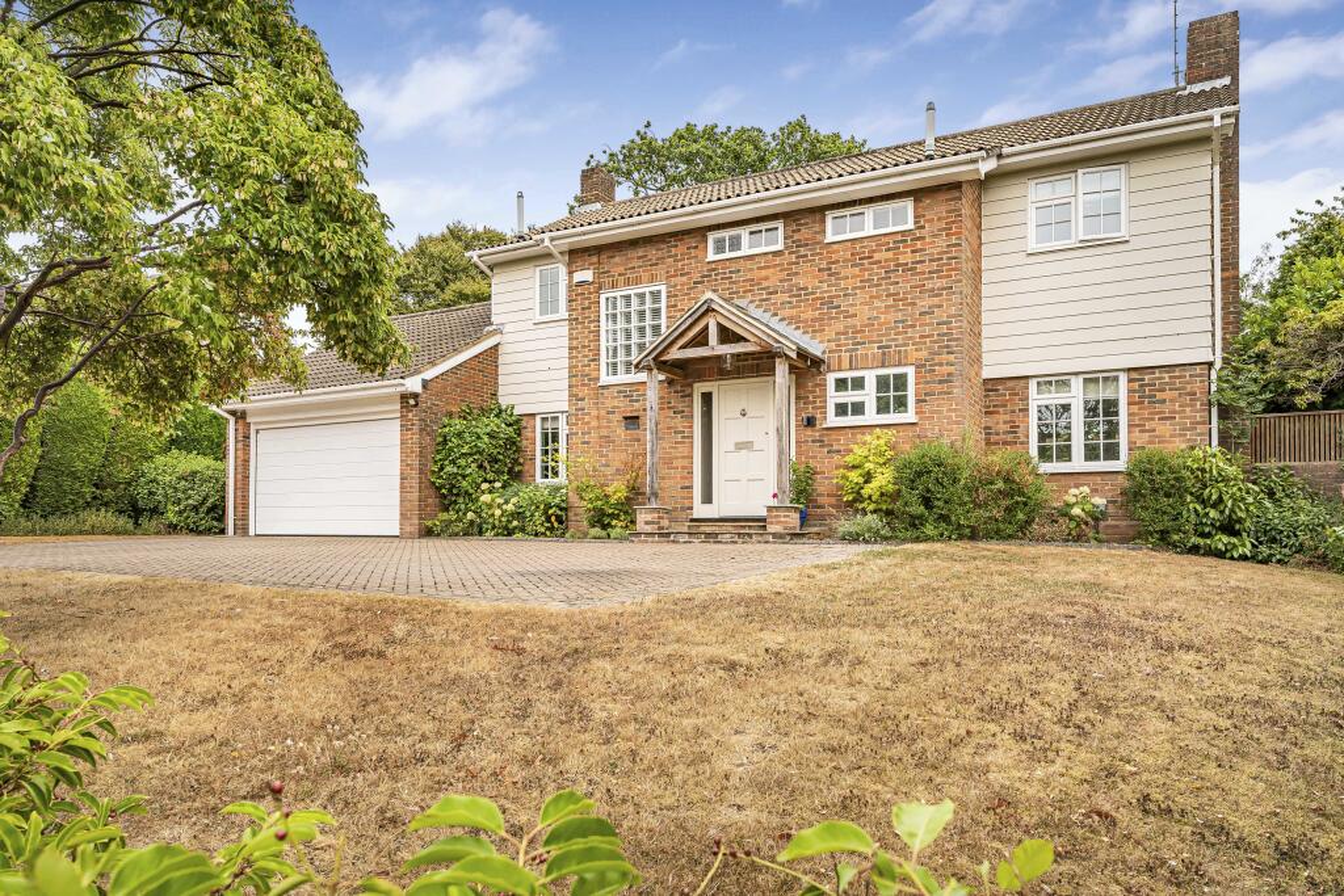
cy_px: 448
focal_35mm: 22
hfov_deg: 78.8
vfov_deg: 57.5
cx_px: 672
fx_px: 818
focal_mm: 21.9
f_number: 8
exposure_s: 1/500
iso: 320
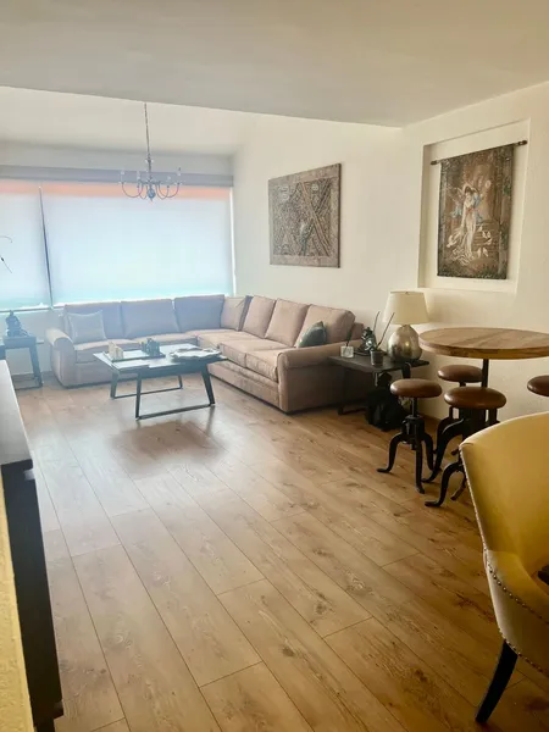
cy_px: 366
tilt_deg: -9.6
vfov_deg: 67.3
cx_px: 274
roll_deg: +0.4
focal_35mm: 26
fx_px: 550
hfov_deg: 53.1
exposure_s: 1/120
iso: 64
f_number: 1.5
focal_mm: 5.7
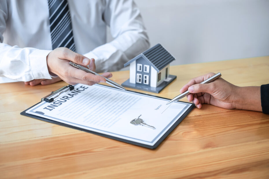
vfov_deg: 25.5
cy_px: 90
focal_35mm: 53
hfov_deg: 37.5
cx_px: 134
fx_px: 396
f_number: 2
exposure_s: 1/160
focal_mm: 35
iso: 250
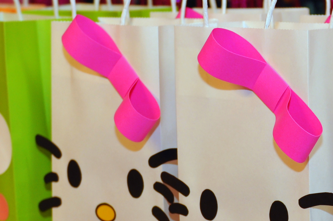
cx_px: 318
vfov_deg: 10.5
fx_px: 1196
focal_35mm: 129
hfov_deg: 15.6
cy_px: 167
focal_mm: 29
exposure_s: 1/60
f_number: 2.8
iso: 320
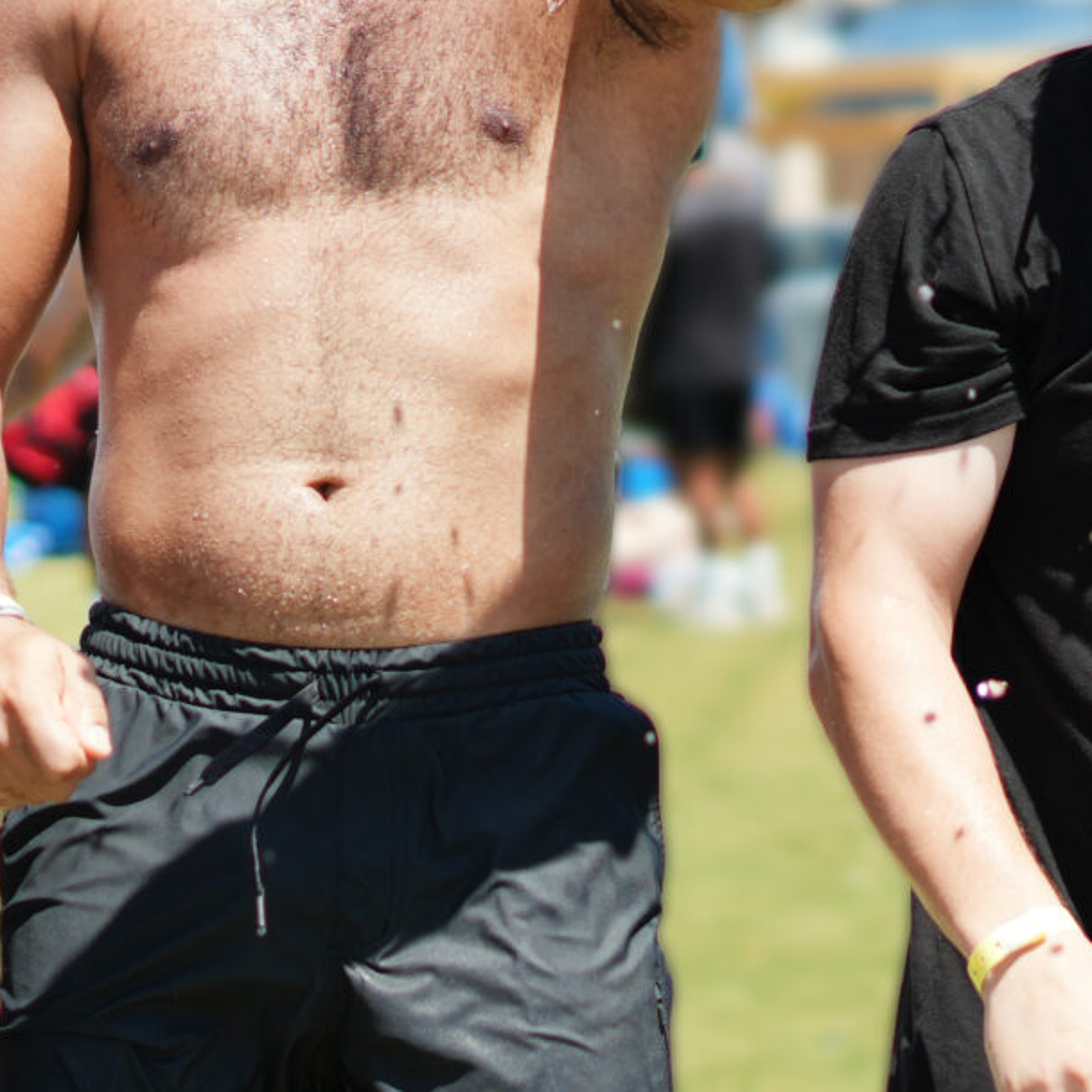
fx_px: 6389
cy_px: 360
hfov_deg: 9.7
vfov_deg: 9.8
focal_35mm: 179
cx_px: 986
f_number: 2
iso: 100
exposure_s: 1/4000
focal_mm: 50
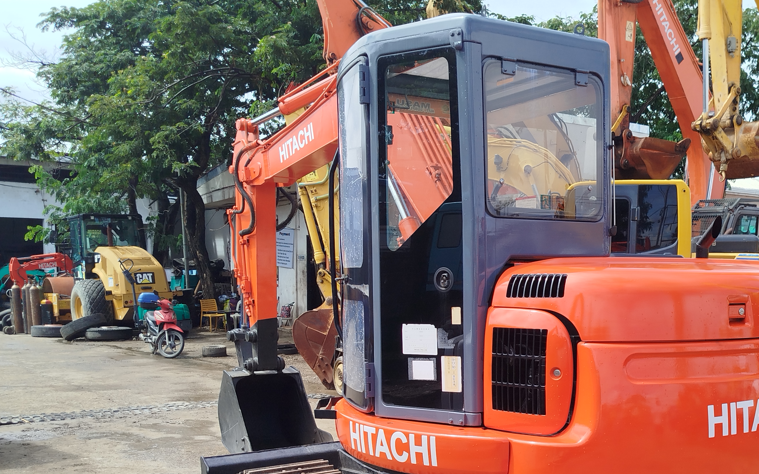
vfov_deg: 29.0
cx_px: 514
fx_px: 889
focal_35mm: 43
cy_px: 395
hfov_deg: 45.4
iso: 50
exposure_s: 1/773
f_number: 1.7
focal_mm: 5.31
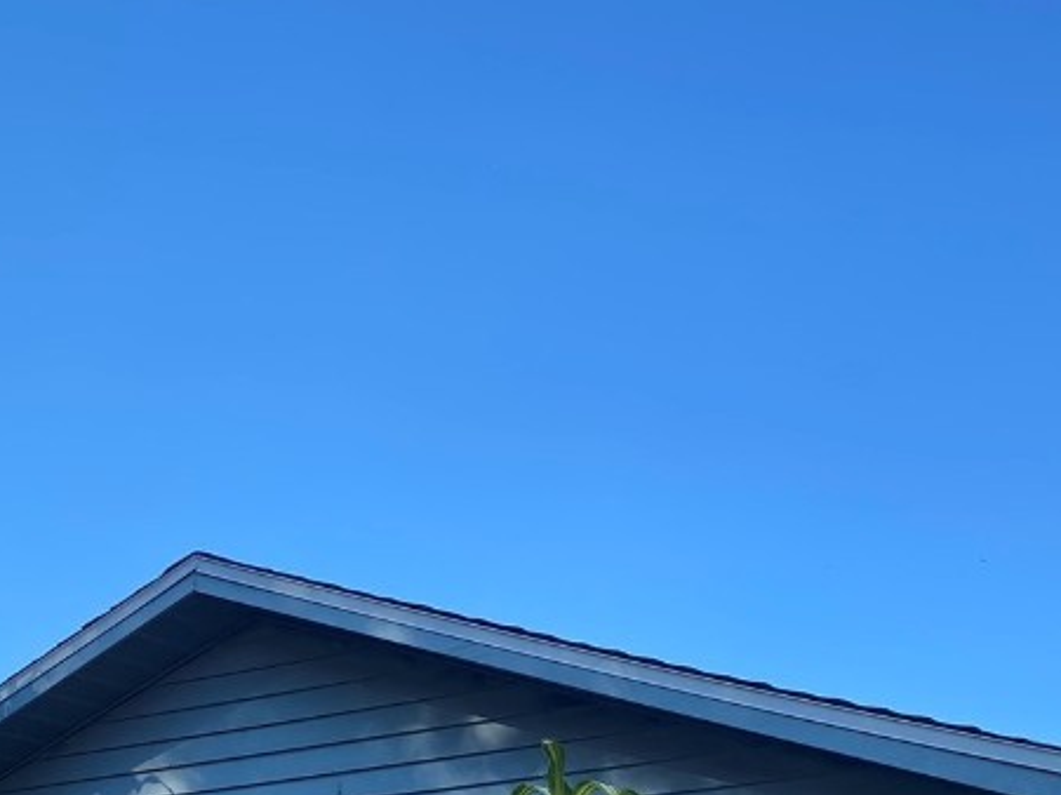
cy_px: 842
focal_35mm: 59
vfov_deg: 23.5
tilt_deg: +11.0
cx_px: 746
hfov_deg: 32.3
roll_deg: -0.3
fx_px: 1808
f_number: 1.8
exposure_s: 1/1147
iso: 32
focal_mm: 4.25
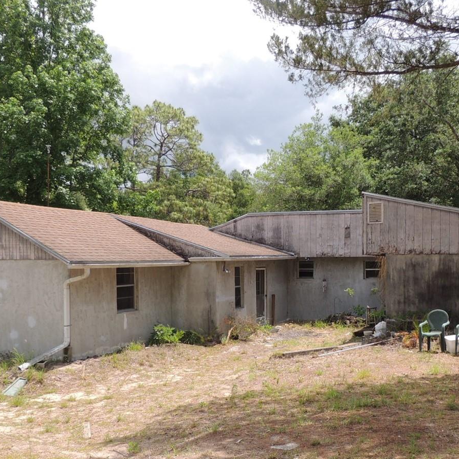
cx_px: 266
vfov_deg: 43.5
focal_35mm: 38
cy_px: 290
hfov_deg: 43.7
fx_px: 570
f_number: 3
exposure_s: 1/800
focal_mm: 4.3
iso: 100
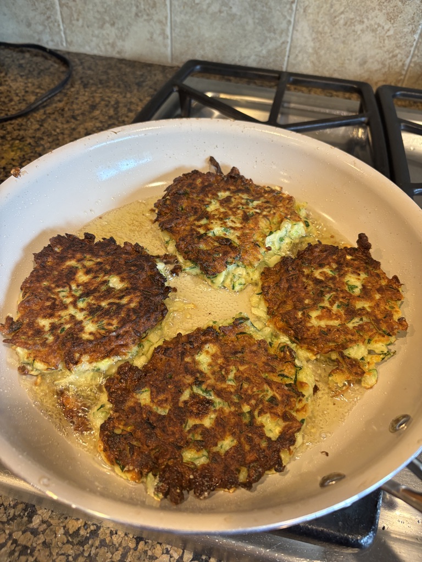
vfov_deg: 67.3
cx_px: 211
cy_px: 281
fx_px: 423
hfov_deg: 53.1
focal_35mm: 26
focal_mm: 5.96
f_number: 1.6
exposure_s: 1/60
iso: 200
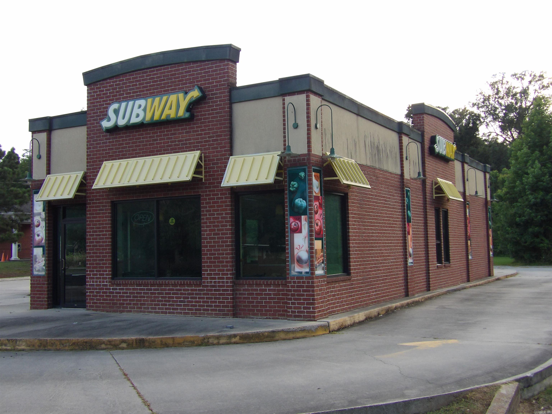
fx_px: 622
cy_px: 207
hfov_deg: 47.9
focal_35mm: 39
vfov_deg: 36.8
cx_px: 276
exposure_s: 1/49
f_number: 3.7
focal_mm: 7
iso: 100
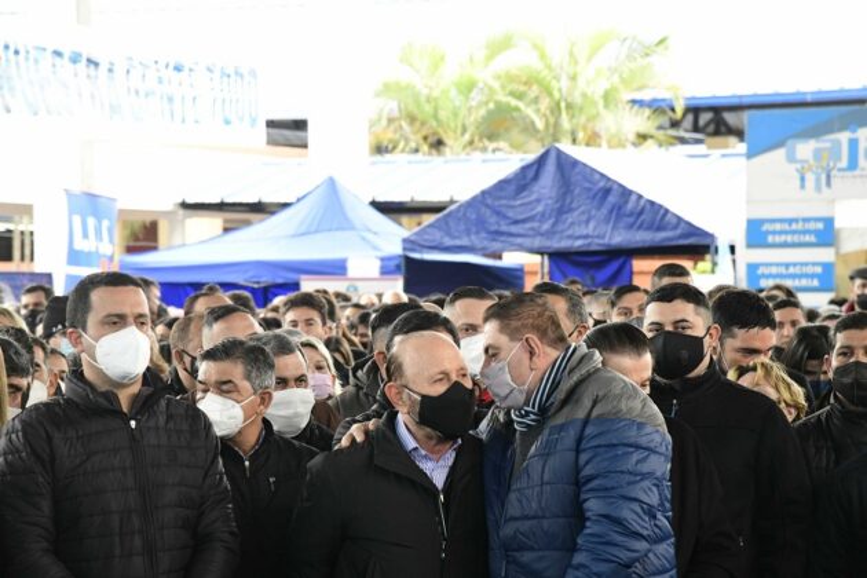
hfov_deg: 17.1
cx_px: 434
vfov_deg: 11.4
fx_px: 2890
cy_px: 289
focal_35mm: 120
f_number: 7.1
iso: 3200
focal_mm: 120
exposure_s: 1/125
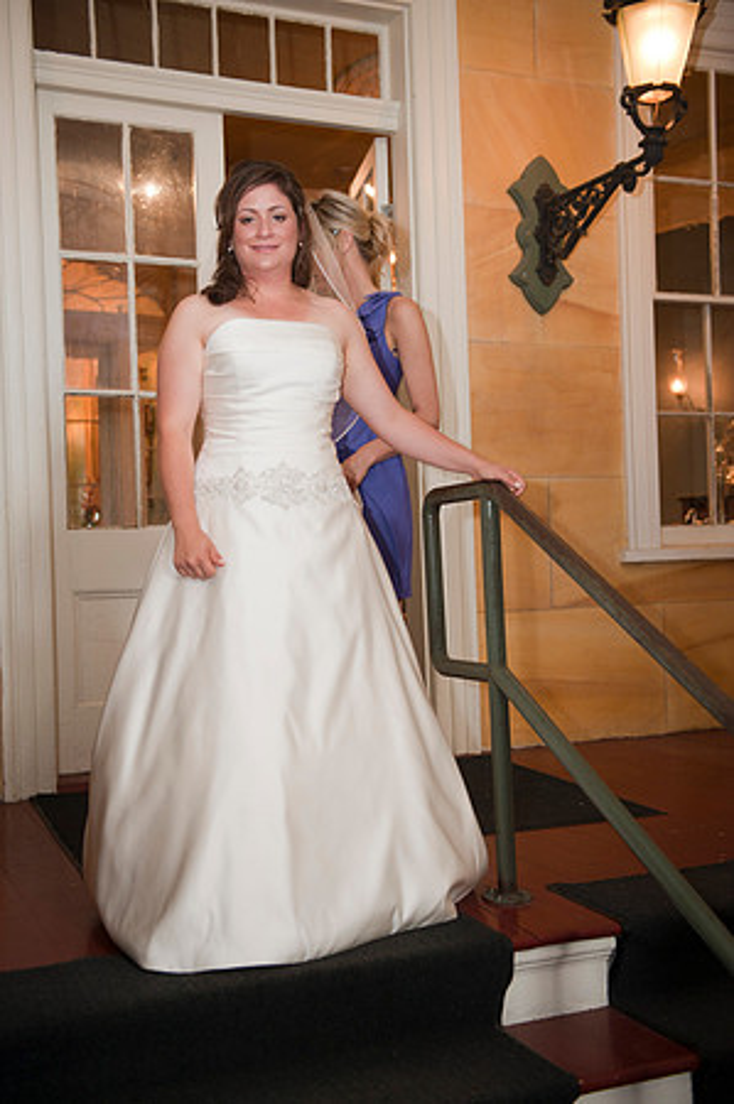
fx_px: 1287
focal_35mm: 42
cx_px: 367
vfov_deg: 46.4
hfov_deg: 31.8
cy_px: 552
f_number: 2.8
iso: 250
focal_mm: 42
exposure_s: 1/60
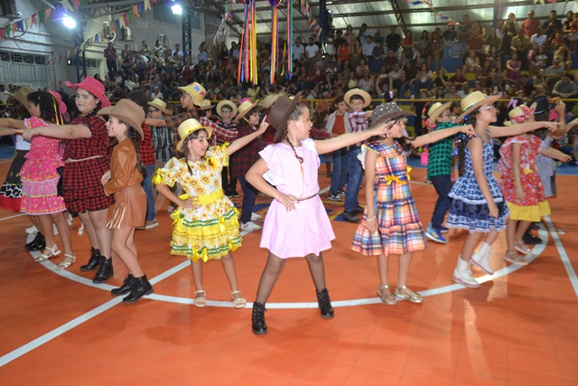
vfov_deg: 41.7
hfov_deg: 59.5
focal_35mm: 32
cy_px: 193
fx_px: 506
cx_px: 289
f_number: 3.8
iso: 800
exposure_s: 1/60
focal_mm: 21
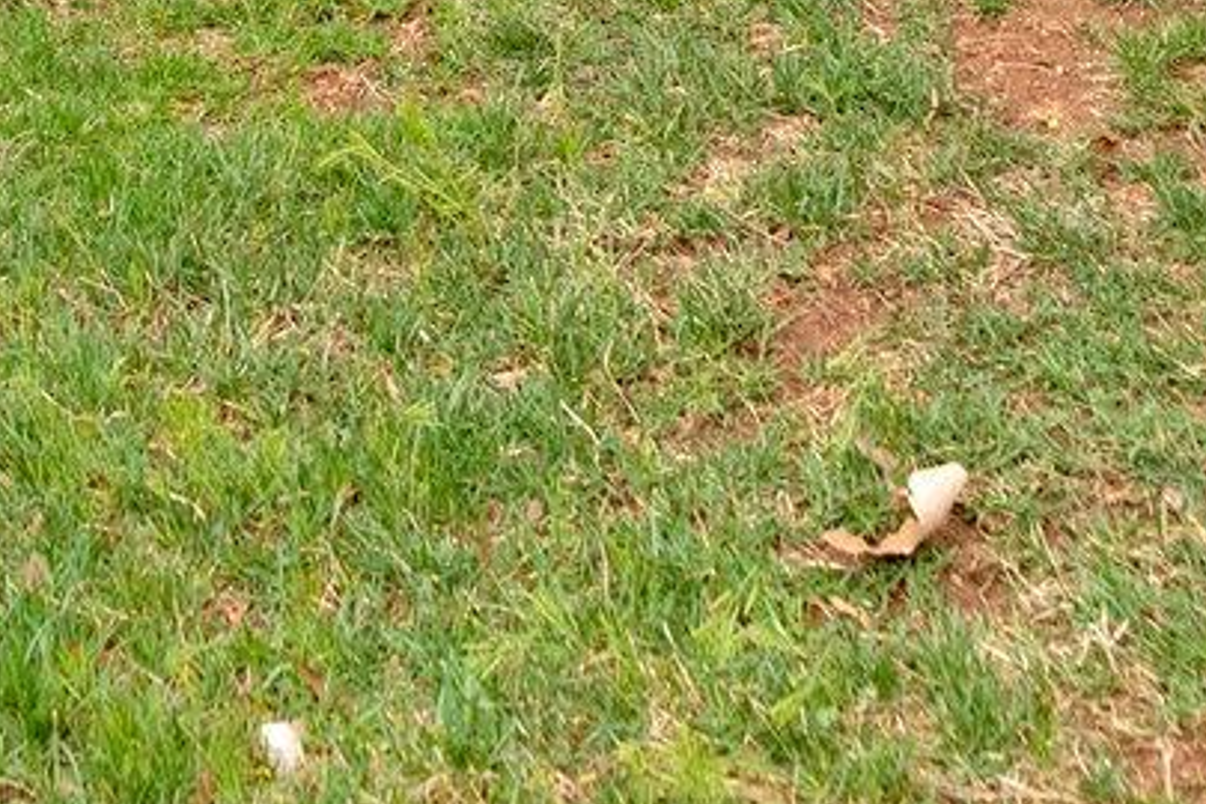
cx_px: 298
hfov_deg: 24.8
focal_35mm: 81
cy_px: -1148
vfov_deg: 12.8
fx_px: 2713
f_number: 7.1
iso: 1250
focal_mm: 16
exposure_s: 1/400
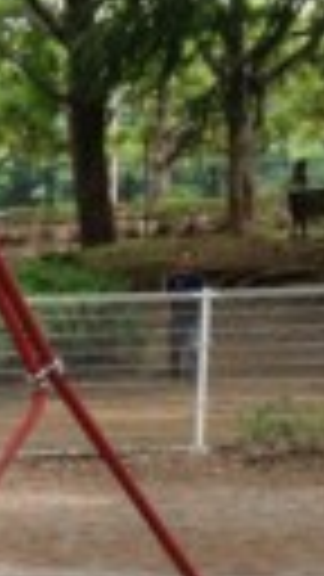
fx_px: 1924
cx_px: -333
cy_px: 693
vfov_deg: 16.3
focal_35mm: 126
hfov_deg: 9.0
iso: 50
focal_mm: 4.13
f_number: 2.4
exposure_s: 1/156
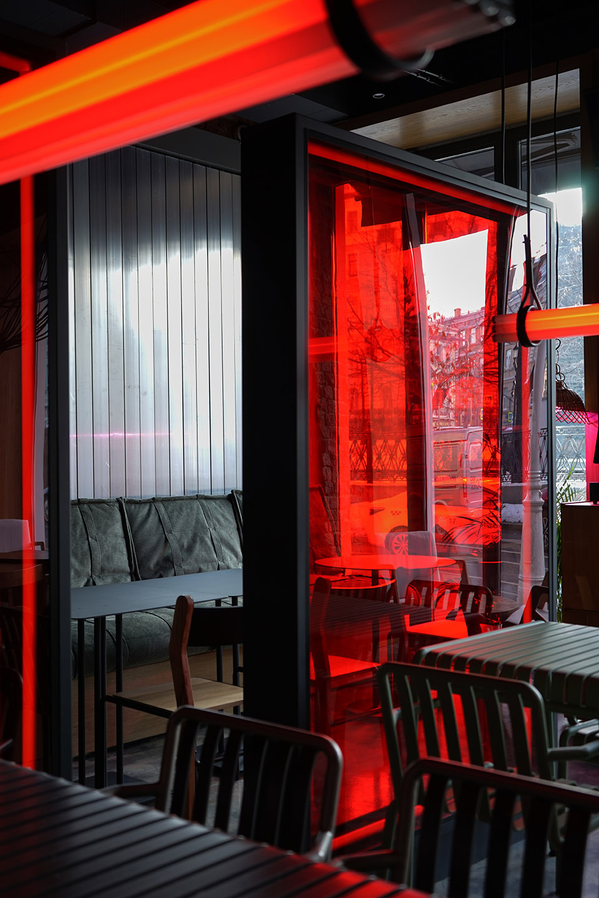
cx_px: 300
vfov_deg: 49.6
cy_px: 449
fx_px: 973
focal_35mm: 39
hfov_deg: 34.2
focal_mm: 39
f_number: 4
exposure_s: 1/8
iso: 64
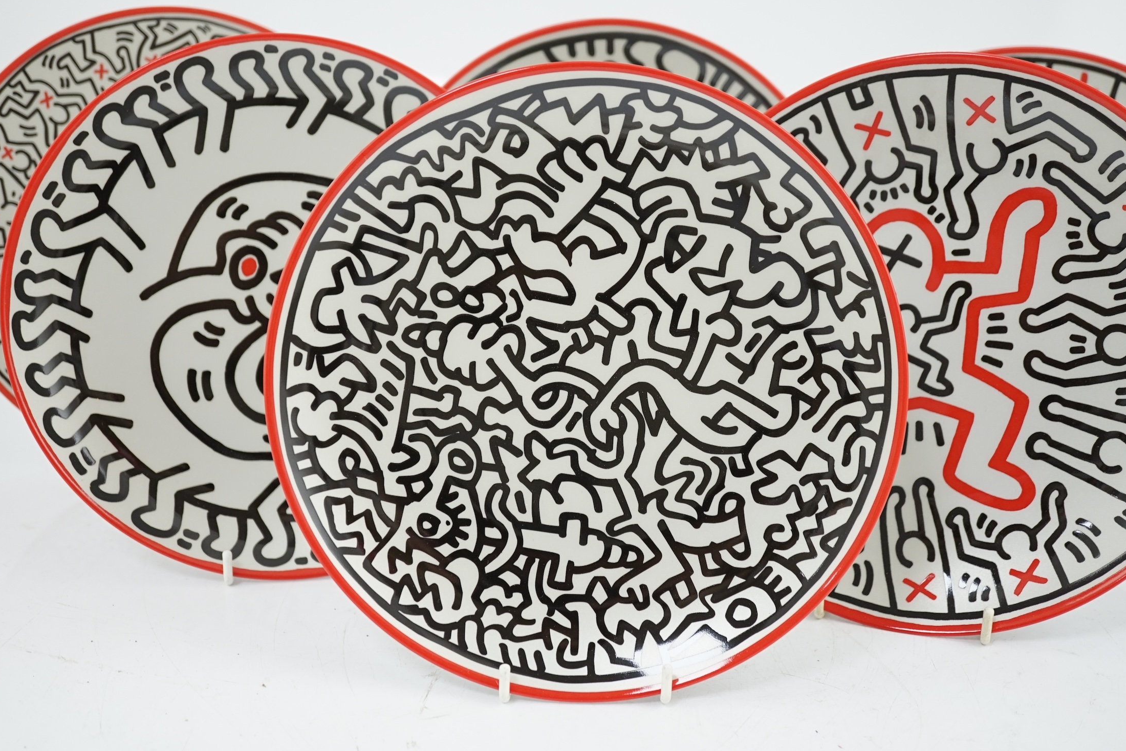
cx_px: 569
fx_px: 1439
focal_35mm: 46
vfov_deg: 29.2
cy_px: 370
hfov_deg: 42.7
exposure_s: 1/60
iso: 400
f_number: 3.5
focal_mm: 30
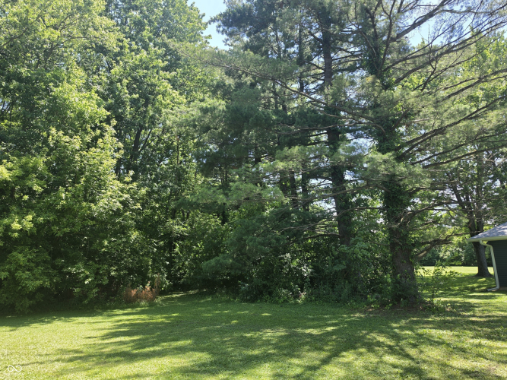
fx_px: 337
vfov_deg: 58.9
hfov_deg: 73.9
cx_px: 254
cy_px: 190
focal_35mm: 23
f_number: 1.4
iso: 10
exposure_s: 1/195
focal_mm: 6.5
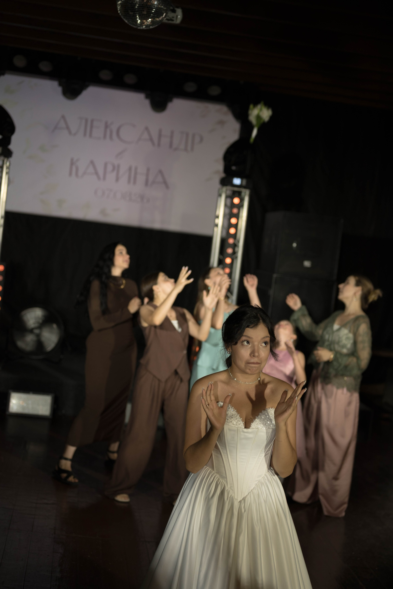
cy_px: 294
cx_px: 196
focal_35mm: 50
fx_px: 818
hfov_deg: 27.0
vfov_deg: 39.6
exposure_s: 1/160
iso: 400
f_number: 2.5
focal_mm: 50
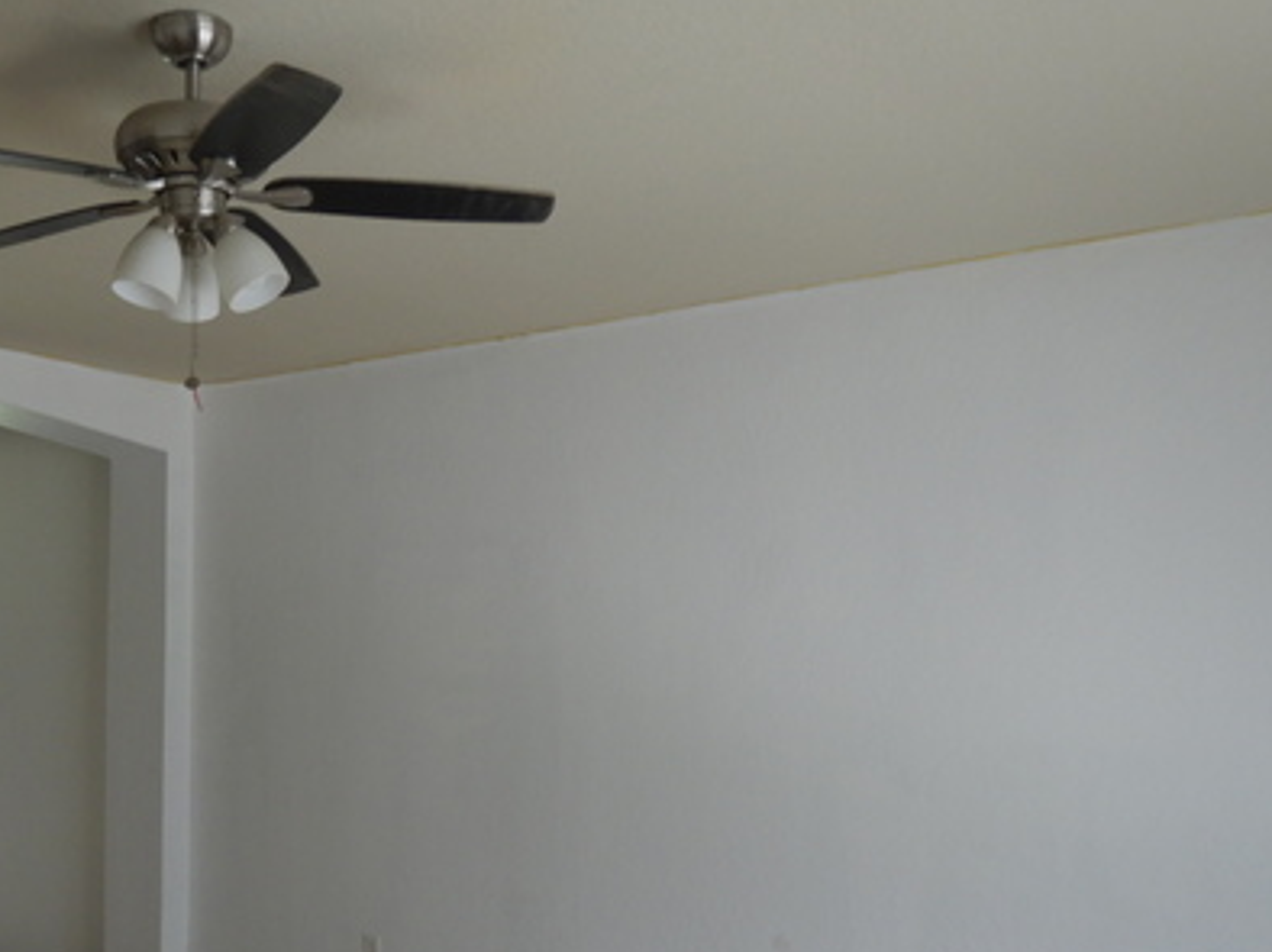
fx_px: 1432
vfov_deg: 36.3
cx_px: 355
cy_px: 662
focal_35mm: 39
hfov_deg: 46.6
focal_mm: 4.3
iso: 125
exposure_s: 1/60
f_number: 2.8
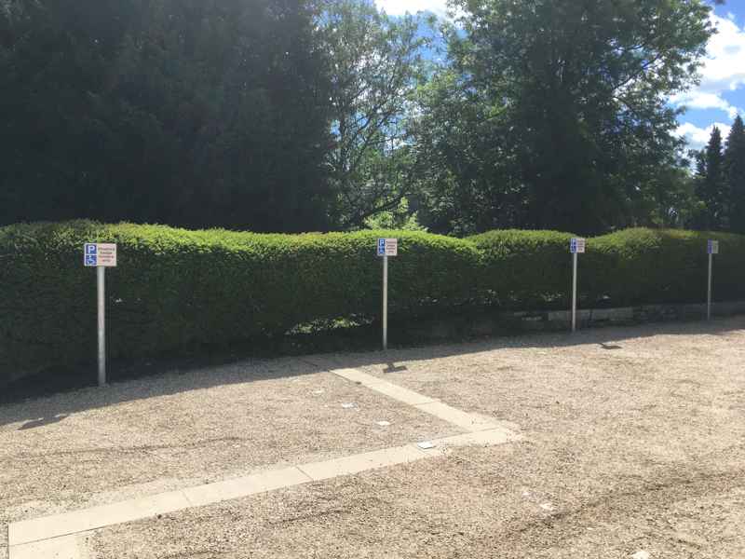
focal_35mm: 29
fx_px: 624
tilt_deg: -4.8
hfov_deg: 61.7
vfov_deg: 48.2
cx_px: 372
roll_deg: -0.3
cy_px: 280
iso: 25
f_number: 2.2
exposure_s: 1/1261
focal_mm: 4.15
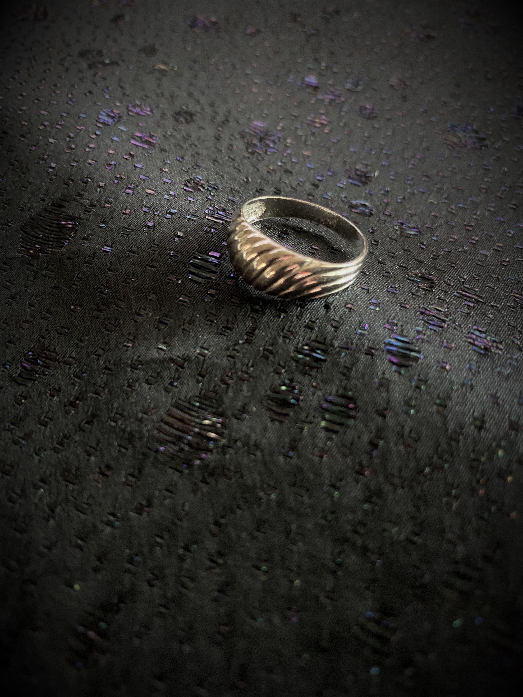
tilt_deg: -53.9
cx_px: 262
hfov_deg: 53.1
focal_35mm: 26
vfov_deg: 67.3
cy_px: 348
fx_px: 524
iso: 640
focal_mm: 4.25
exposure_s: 1/25
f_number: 1.8
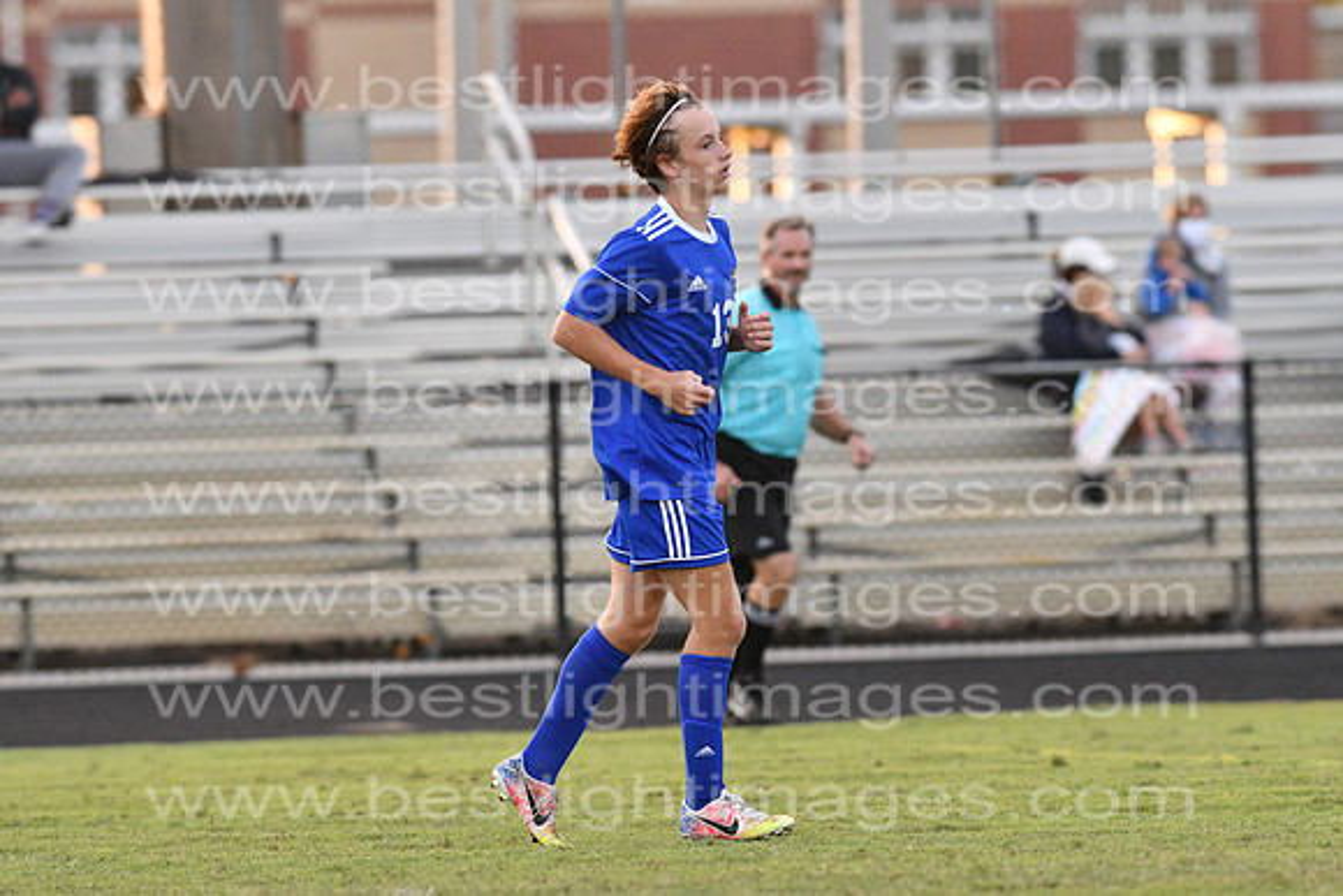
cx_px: 672
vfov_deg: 3.1
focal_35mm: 450
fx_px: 16791
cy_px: 448
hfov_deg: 4.6
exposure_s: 1/1000
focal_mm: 300
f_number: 4
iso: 1600
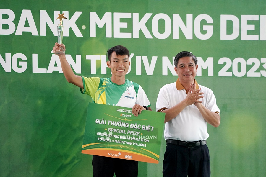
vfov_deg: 5.5
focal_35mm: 250
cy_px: 88
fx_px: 1847
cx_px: 133
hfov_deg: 8.2
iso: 6400
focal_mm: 250
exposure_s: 1/500
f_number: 5.6
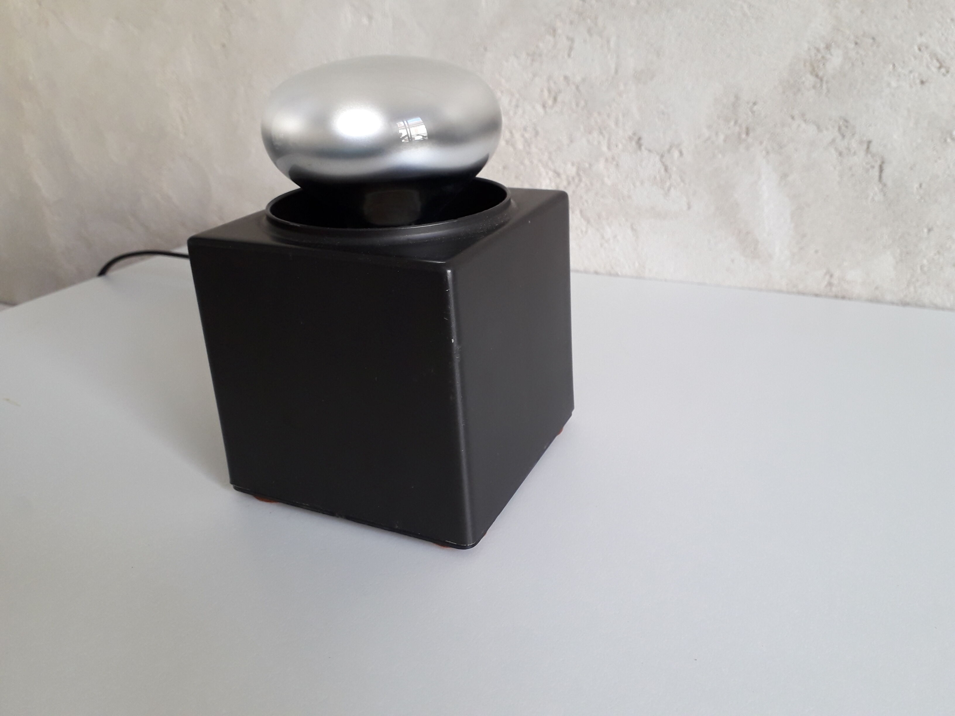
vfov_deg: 51.4
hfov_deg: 65.3
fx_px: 745
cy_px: 358
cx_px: 478
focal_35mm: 27
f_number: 1.9
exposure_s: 1/50
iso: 80
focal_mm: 3.6
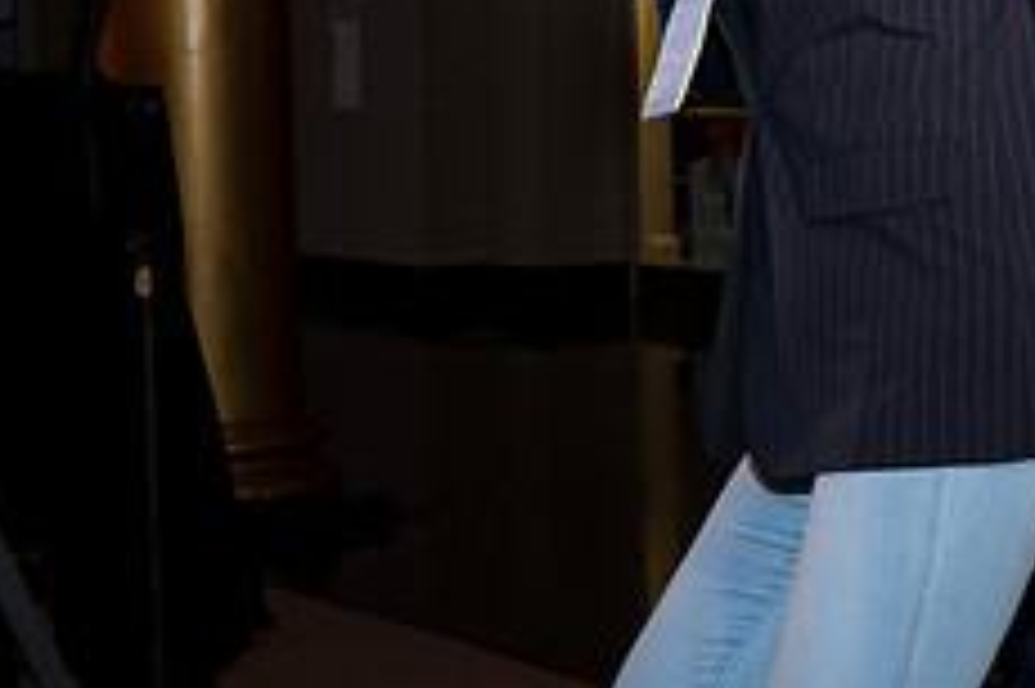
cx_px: 995
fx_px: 3218
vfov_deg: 12.2
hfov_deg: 17.9
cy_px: 249
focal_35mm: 112
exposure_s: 1/100
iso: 800
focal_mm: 30
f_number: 4
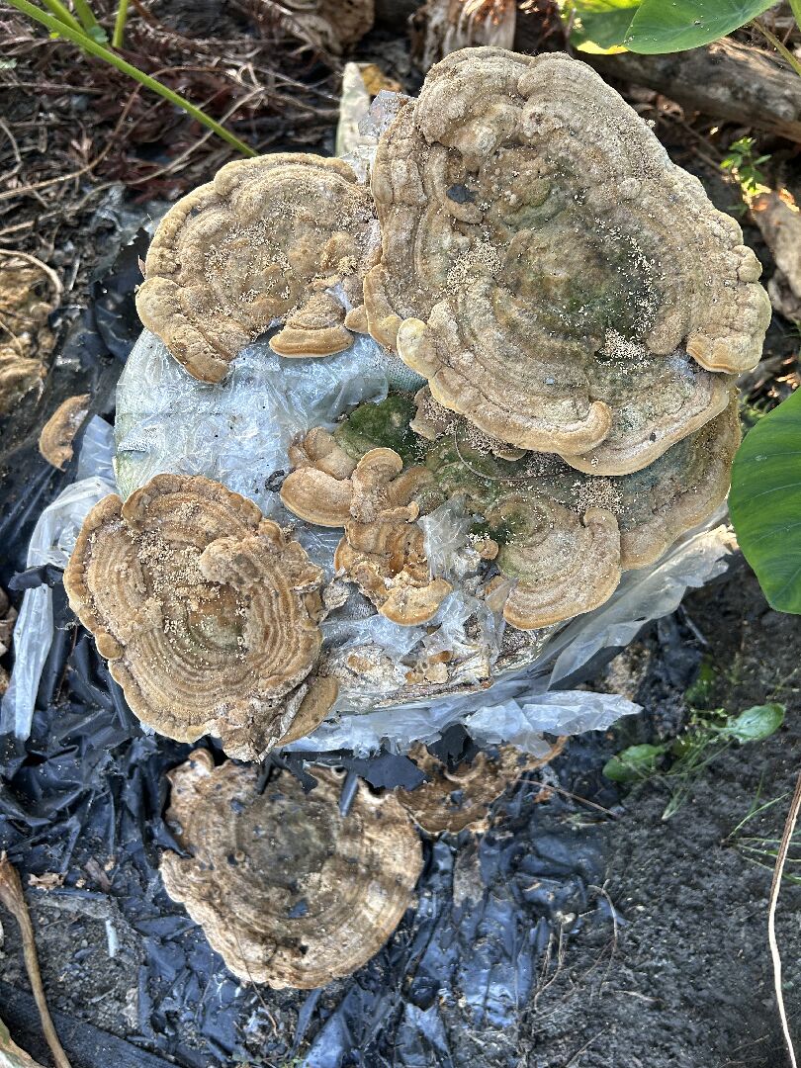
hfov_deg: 53.1
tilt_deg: -70.4
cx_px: 400
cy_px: 534
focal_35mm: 26
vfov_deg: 67.3
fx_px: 802
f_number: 1.5
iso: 125
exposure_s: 1/121
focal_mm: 5.7
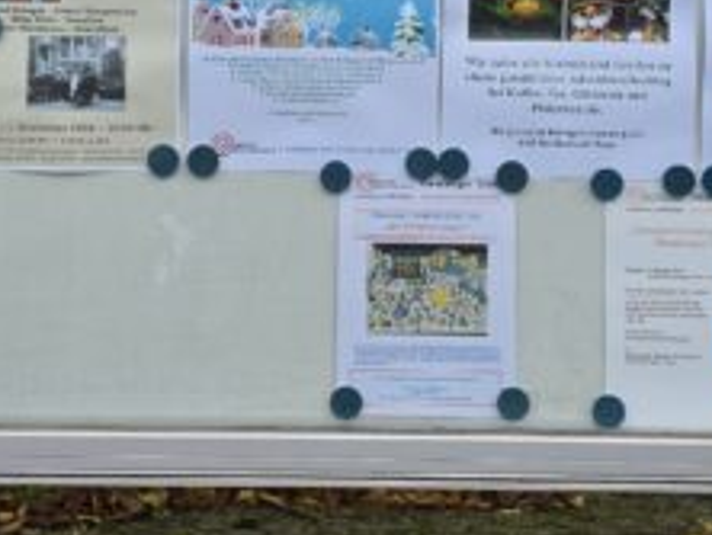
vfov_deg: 20.0
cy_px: 26
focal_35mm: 72
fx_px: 1483
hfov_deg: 27.0
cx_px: 382
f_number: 1.7
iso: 32
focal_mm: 6.3
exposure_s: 1/180
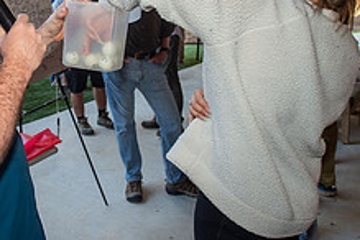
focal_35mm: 45
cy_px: 61
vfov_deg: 29.4
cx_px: 92
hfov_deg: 42.3
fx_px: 450
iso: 160
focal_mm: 17
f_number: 3.2
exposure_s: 1/125
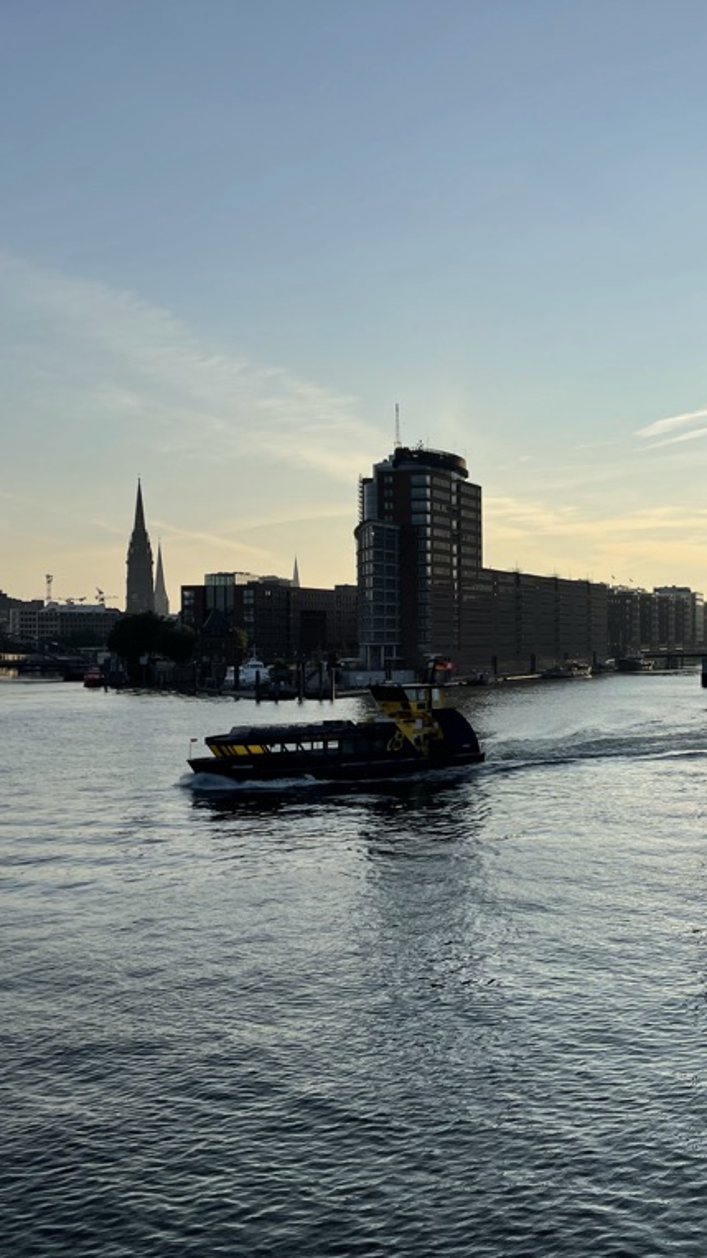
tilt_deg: +0.4
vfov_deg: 52.8
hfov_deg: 30.1
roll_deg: +0.8
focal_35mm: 38
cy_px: 630
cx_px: 606
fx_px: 1267
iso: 32
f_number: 1.6
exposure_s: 1/7407
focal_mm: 5.1
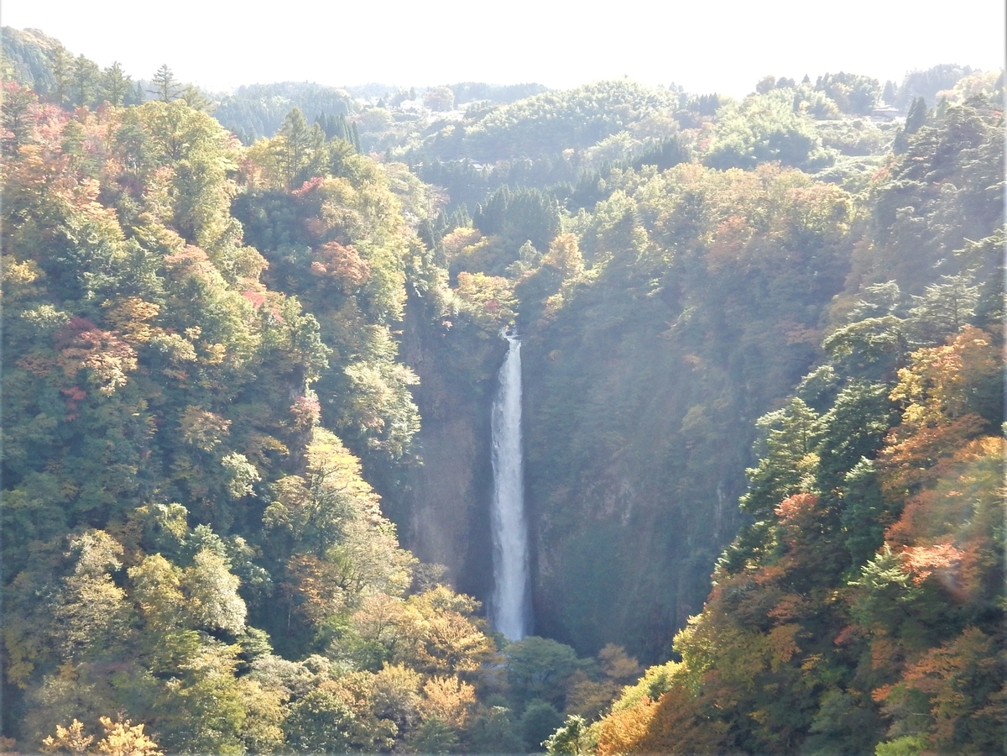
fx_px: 1484
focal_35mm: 51
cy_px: 378
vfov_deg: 28.6
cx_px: 504
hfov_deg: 37.5
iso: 125
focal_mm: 9
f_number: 4.5
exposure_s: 1/160
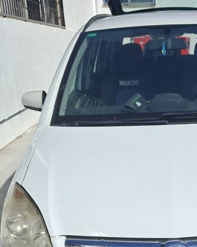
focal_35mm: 55
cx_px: 170
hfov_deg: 26.8
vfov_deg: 32.9
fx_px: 401
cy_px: 209
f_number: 1.8
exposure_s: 1/4386
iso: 50
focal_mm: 5.54
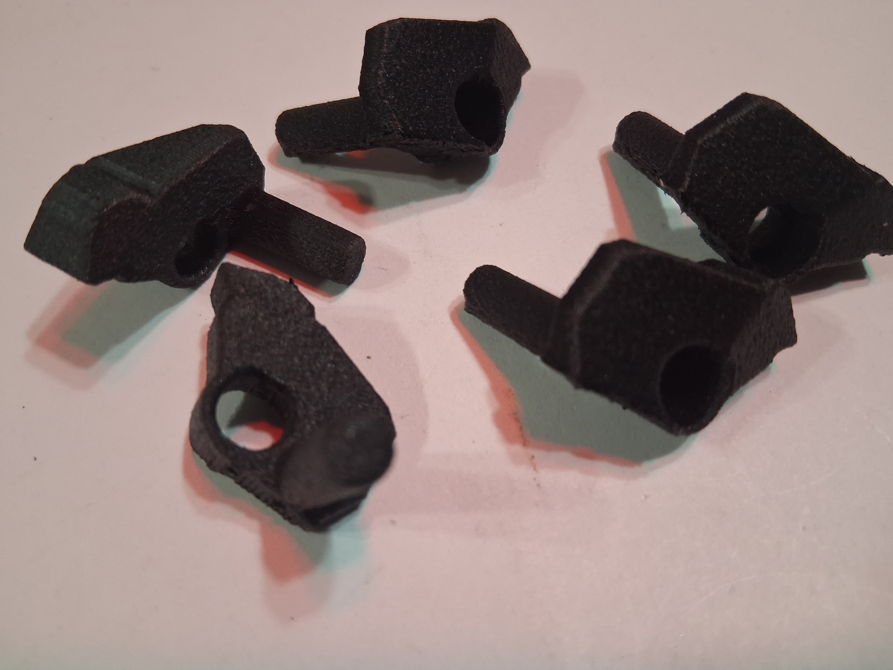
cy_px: 335
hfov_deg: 67.3
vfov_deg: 53.1
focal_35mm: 26
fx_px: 671
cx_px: 446
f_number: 1.8
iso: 400
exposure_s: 1/120
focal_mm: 3.98
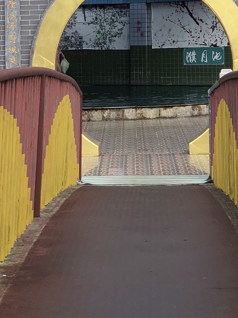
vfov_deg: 13.6
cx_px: 122
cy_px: -99
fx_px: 1284
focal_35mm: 140
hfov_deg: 10.6
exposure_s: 1/558
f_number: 2.4
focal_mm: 6
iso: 16
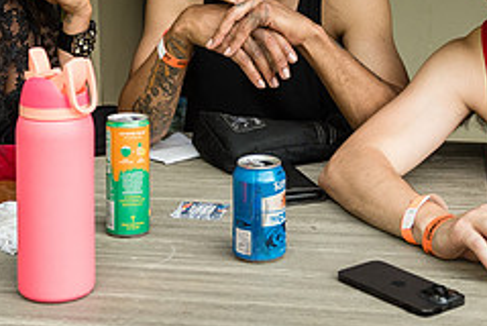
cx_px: 248
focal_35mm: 85
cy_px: -13
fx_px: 1151
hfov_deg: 23.9
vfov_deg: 15.8
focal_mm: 27
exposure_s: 1/1600
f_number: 3.2
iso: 800
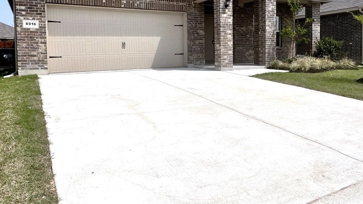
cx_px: 183
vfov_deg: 43.7
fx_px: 250
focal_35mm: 26
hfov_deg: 71.9
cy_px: 67
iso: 50
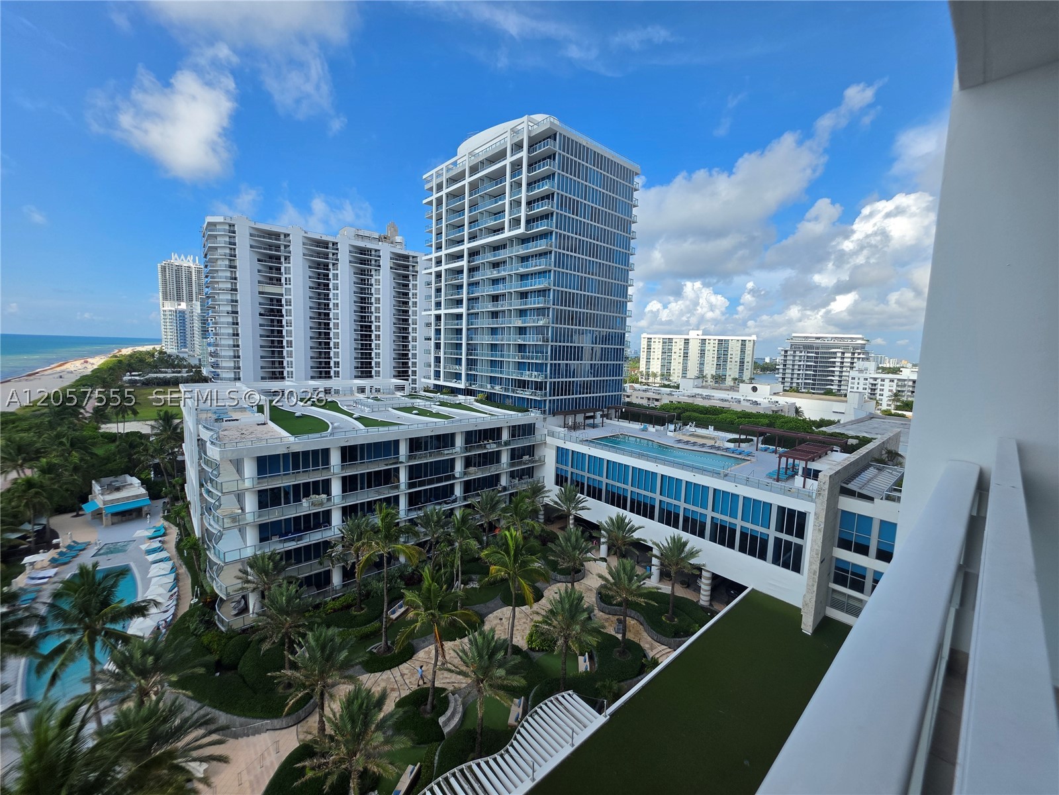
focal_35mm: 13
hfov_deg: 106.2
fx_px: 398
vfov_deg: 89.9
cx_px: 530
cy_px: 398
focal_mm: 2.2
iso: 32
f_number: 1.9
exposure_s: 1/1521
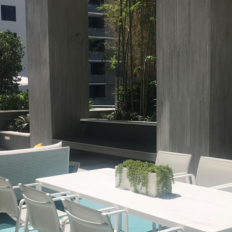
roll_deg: +1.7
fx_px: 425
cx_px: 76
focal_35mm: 56
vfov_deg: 30.4
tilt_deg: -6.4
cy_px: 143
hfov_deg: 30.3
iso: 20
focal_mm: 3.99
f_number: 1.8
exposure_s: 1/3546
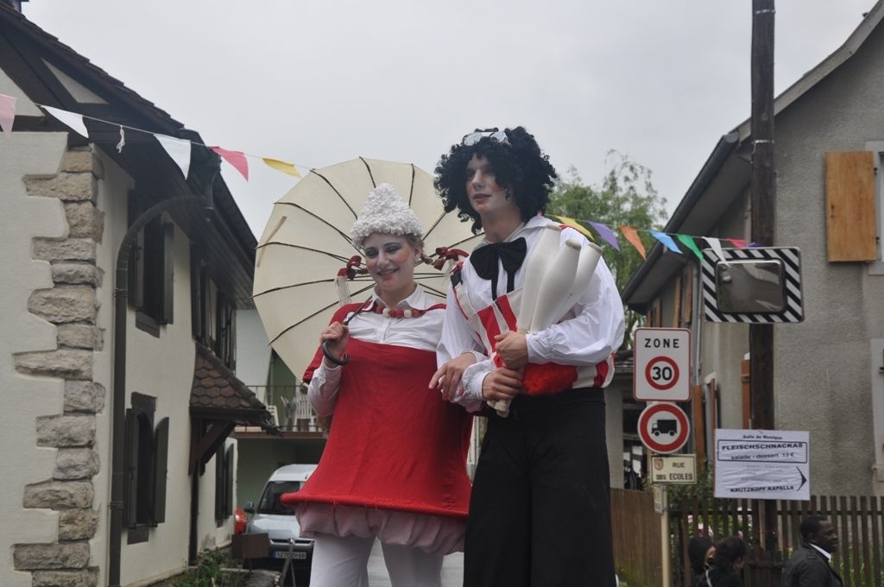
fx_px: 1655
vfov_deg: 20.1
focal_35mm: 68
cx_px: 442
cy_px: 294
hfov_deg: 29.9
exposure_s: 1/200
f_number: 7.1
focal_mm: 45
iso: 200
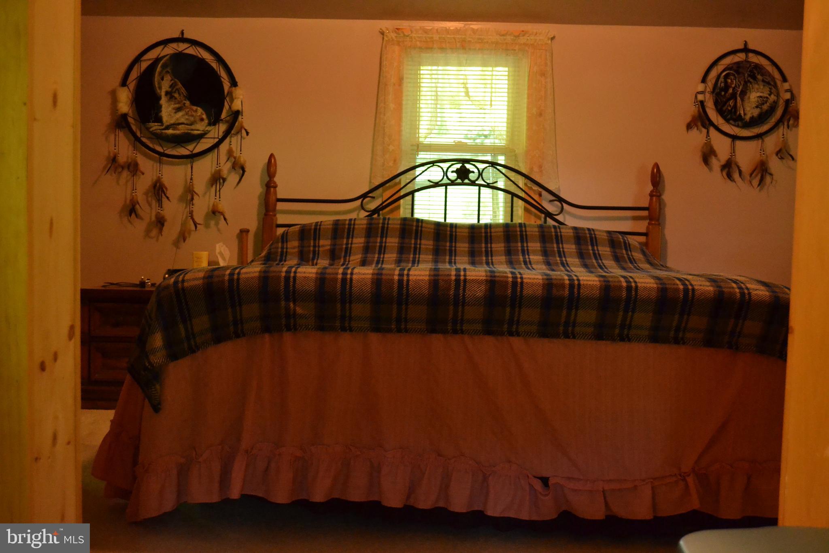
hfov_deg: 49.6
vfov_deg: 34.2
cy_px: 276
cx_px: 414
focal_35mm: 39
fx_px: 898
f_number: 4.2
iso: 3200
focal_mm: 26
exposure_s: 1/25
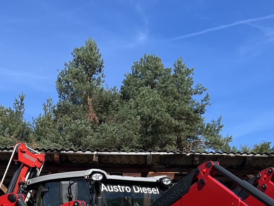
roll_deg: -2.3
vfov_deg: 16.4
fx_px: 665
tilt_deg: +0.0
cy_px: 285
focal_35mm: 84
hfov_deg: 22.9
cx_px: 49
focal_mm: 5.7
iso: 50
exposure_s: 1/2632
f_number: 1.5
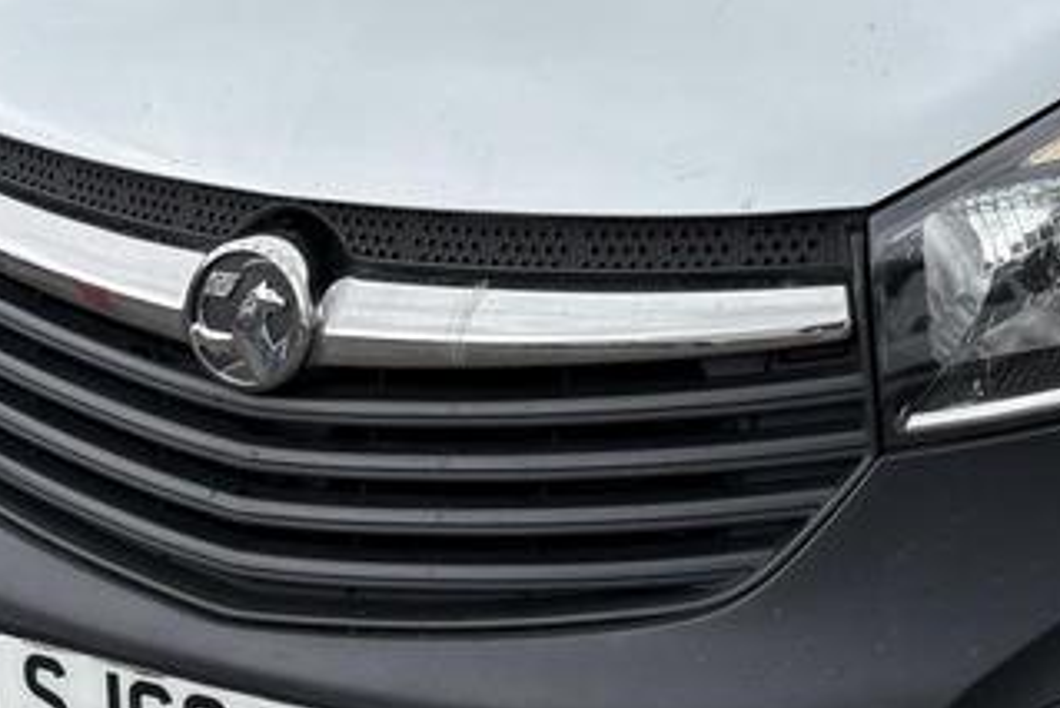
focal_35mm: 76
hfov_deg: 26.2
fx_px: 2239
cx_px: 817
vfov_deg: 17.7
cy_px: 50
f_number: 1.6
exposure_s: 1/1081
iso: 50
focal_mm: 5.96
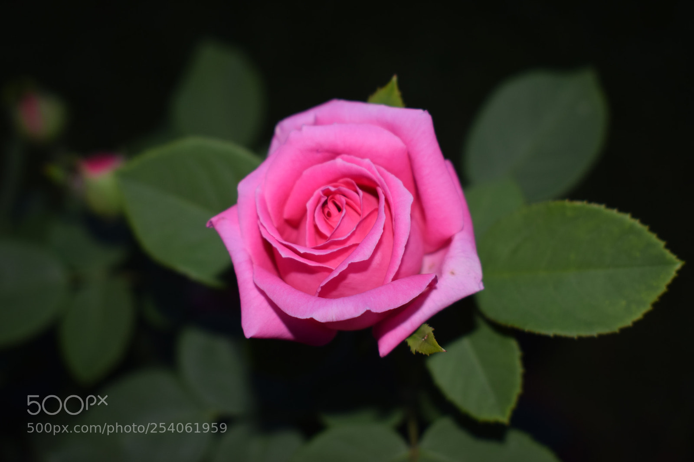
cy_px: 231
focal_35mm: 57
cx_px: 347
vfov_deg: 23.8
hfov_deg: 35.1
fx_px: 1099
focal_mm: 38
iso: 220
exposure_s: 1/60
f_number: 4.8
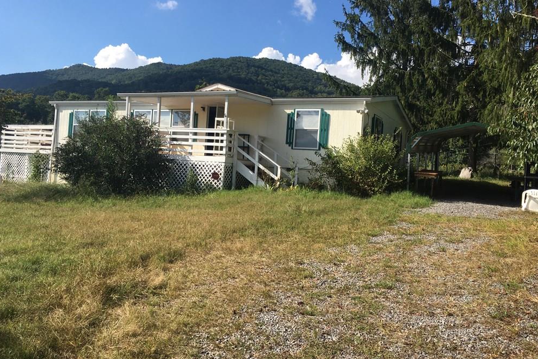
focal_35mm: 31
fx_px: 463
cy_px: 164
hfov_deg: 60.3
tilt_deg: +1.7
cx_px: 265
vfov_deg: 42.3
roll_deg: -3.8
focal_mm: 4.15
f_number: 2.2
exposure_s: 1/1451
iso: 25
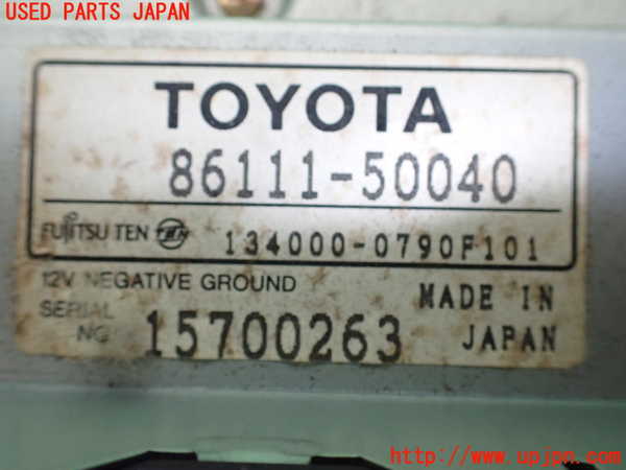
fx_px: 543
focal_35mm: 30
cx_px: 313
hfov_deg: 60.0
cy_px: 235
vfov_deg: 46.8
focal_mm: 5.4
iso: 800
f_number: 2.3
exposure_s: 1/80
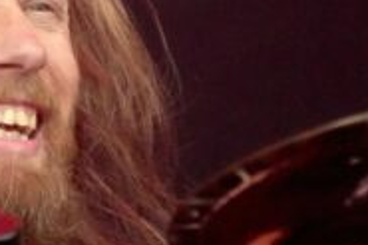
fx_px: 19129
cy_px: 0
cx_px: -92
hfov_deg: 1.1
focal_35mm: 1873
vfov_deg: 0.7
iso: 5000
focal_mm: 300
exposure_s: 1/500
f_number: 6.3
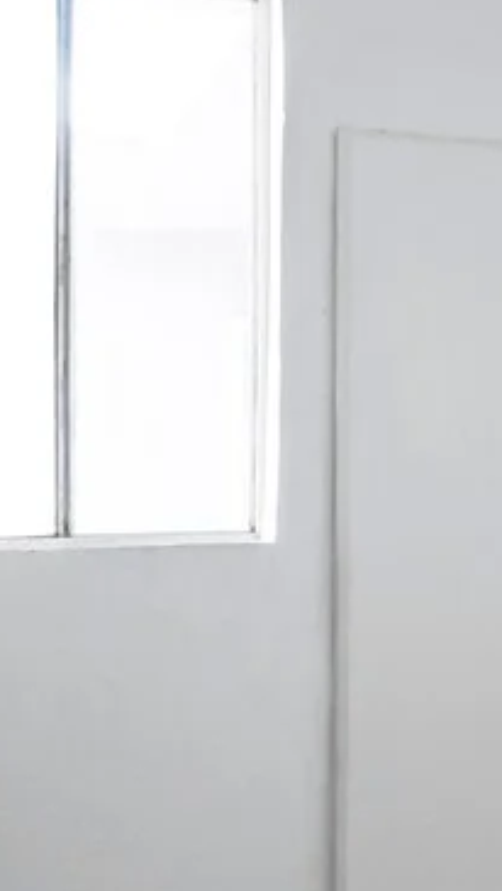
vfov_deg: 35.5
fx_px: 1325
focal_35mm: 56
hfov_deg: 20.5
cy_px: 767
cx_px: 539
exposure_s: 1/160
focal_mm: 12
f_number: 4
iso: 800
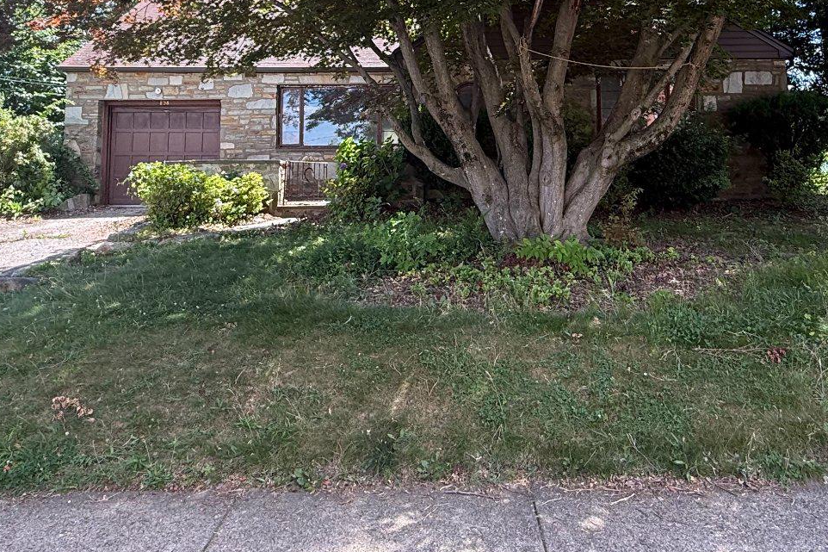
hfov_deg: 60.2
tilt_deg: +6.0
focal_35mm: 31
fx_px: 713
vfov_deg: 40.4
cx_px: 457
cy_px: 102
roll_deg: +0.0
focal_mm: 2.22
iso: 64
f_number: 2.2
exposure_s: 1/145
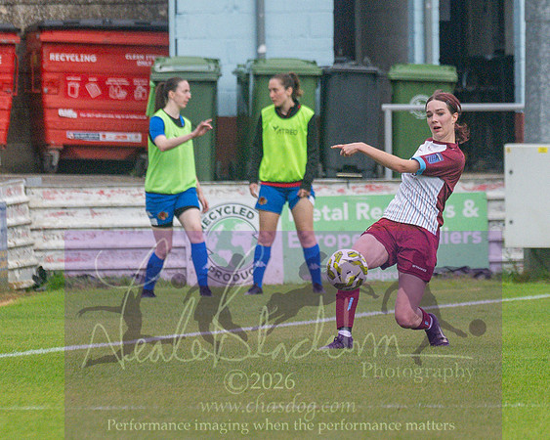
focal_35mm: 868
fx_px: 14121
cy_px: 185
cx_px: 540
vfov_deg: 1.8
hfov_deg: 2.2
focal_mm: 220
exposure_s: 1/1000
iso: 500
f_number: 4
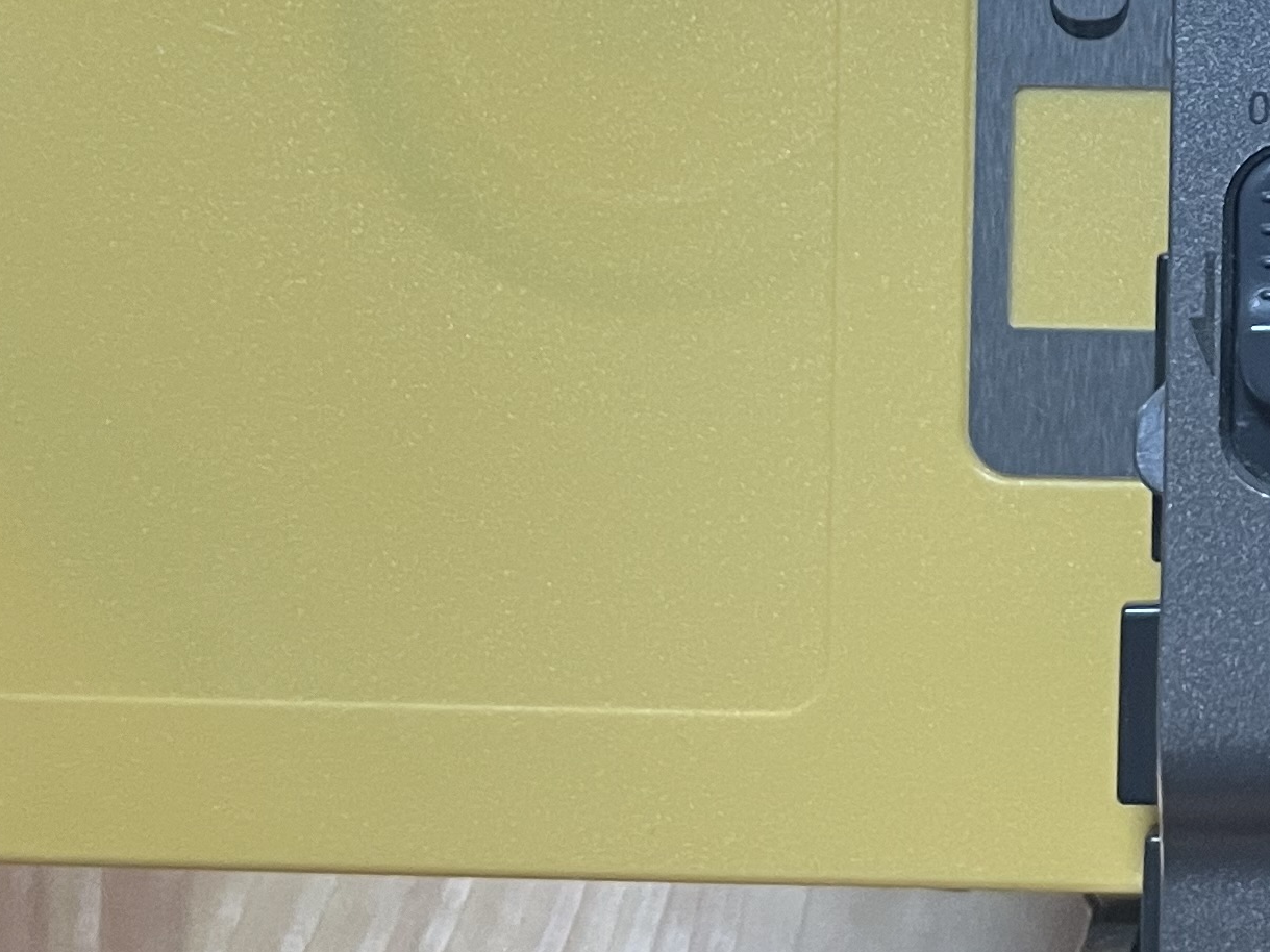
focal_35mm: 86
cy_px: 33
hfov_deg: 20.6
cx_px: 1686
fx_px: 3155
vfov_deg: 16.8
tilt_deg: -60.5
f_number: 1.6
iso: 250
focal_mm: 4.2
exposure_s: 1/60
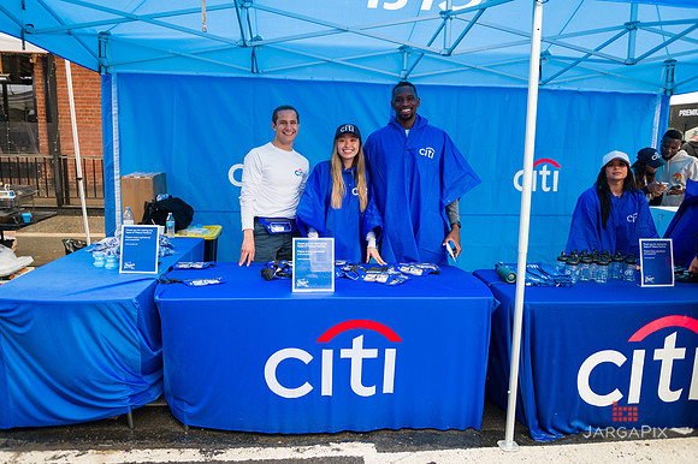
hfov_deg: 67.4
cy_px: 232
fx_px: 523
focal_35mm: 27
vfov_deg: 47.9
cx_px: 349
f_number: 3.2
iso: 400
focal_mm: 27
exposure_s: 1/500
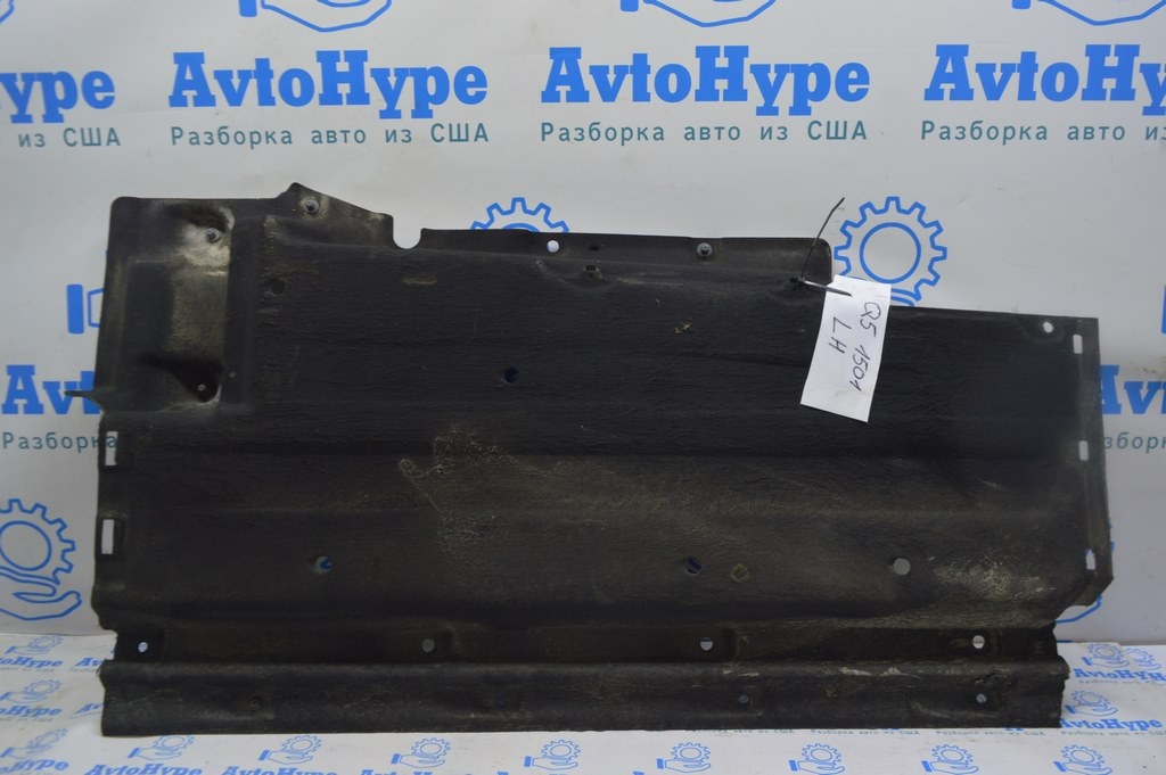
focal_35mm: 30
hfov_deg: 62.0
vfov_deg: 43.5
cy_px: 388
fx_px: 971
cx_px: 583
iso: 400
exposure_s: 1/25
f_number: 5.6
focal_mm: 20
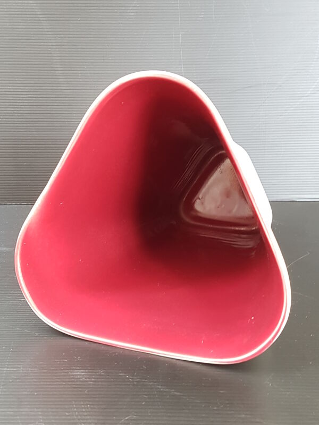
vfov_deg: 67.3
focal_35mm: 26
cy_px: 212
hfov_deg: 53.1
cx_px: 160
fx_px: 319
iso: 125
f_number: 1.7
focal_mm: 4.2
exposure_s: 1/30
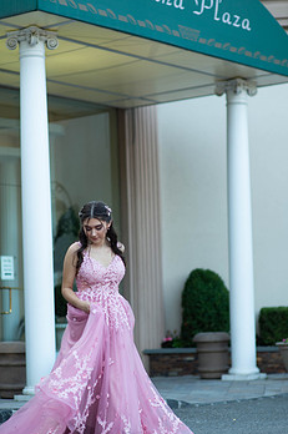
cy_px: 249
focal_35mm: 110
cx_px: 115
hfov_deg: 12.4
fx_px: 1324
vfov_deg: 18.6
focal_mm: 85
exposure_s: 1/640
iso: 250
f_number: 2
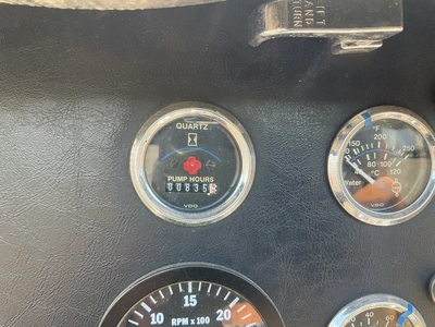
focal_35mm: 29
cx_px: 218
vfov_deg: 48.2
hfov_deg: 61.7
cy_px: 164
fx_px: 364
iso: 32
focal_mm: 3
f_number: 1.8
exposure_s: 1/131
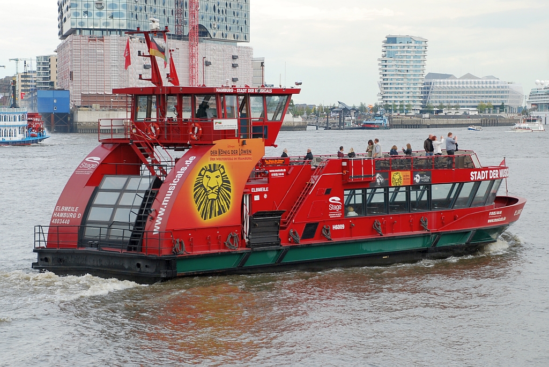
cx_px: 274
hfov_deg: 20.6
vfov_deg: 13.9
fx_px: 1511
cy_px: 184
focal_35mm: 99
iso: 200
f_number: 7.1
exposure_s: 1/125
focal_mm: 66
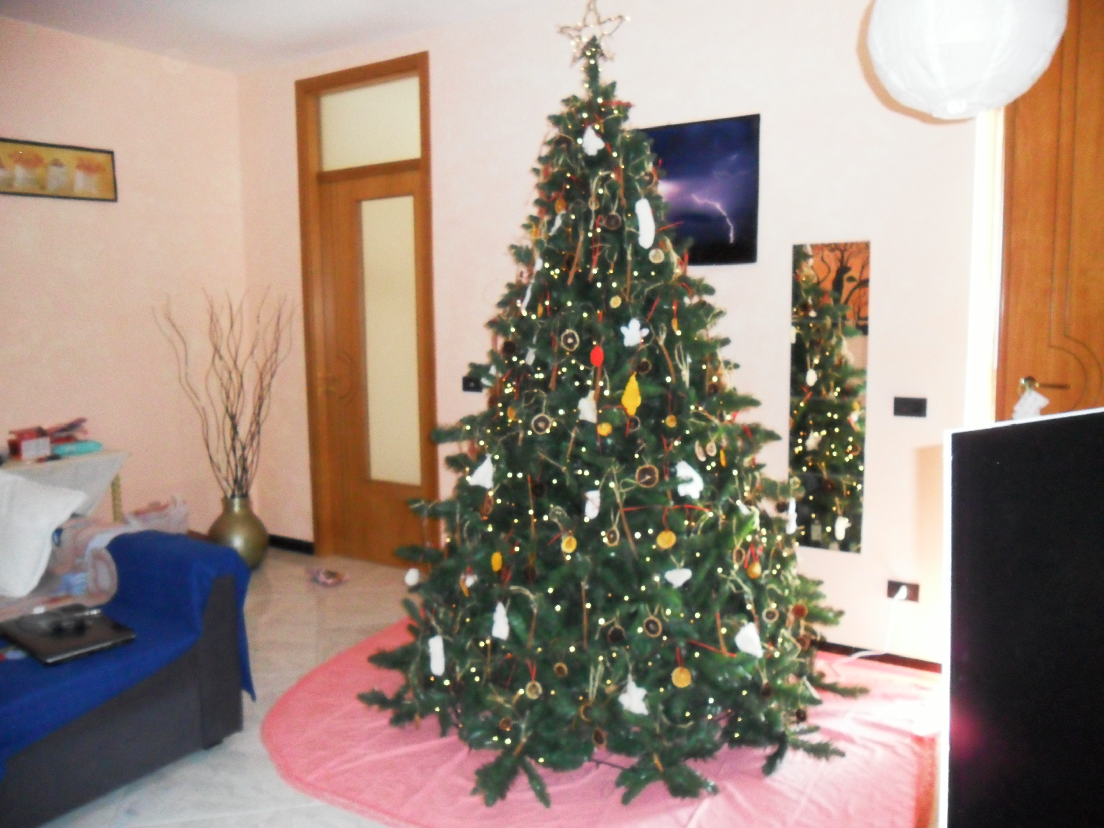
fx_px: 861
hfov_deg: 65.3
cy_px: 414
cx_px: 552
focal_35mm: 27
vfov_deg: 51.4
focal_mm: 4.9
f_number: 3.5
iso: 400
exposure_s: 1/45
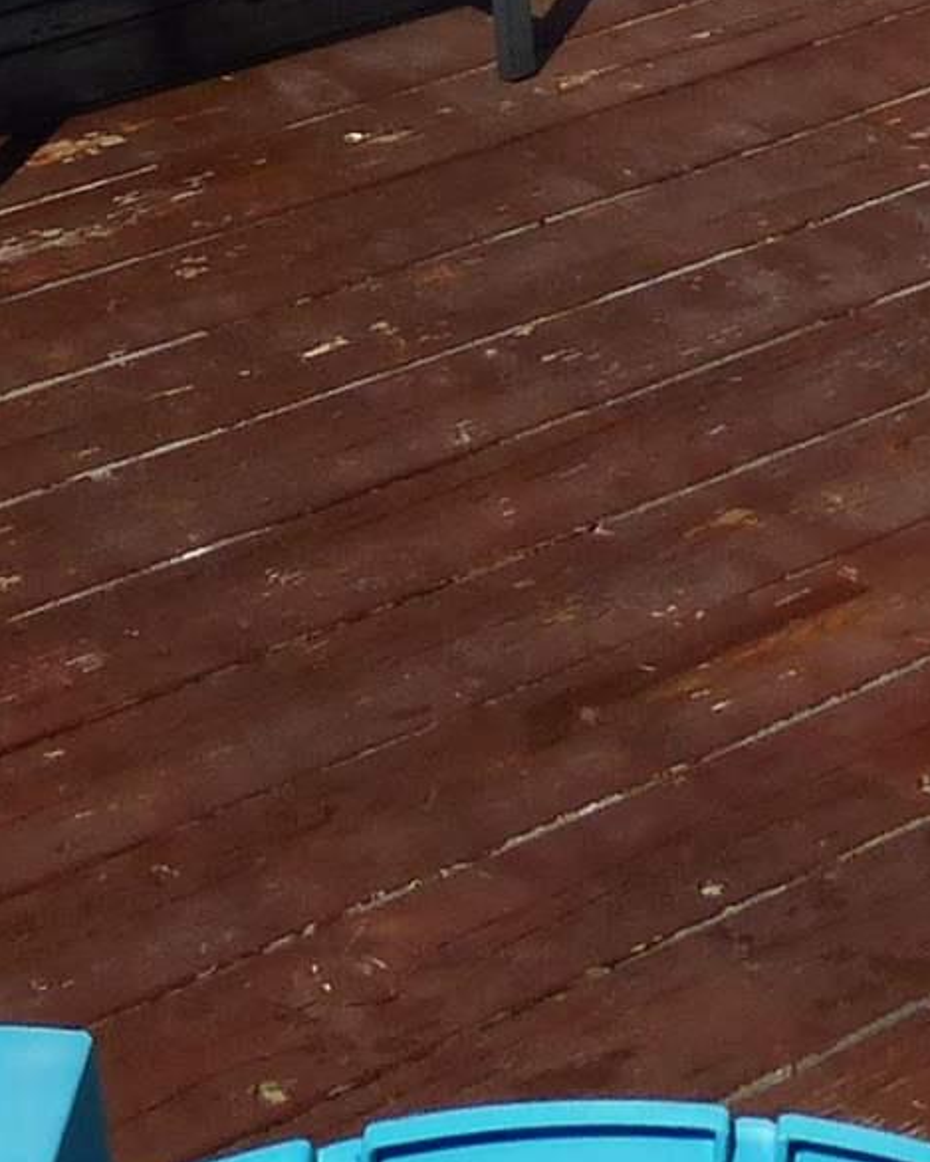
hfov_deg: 12.1
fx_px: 4403
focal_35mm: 128
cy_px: -1073
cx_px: 377
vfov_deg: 13.2
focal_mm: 4.5
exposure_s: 1/1600
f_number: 4
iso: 100
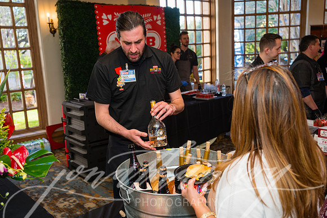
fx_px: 318
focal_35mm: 35
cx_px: 164
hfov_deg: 54.5
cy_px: 109
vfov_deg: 37.8
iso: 640
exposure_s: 1/200
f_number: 4.5
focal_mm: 35
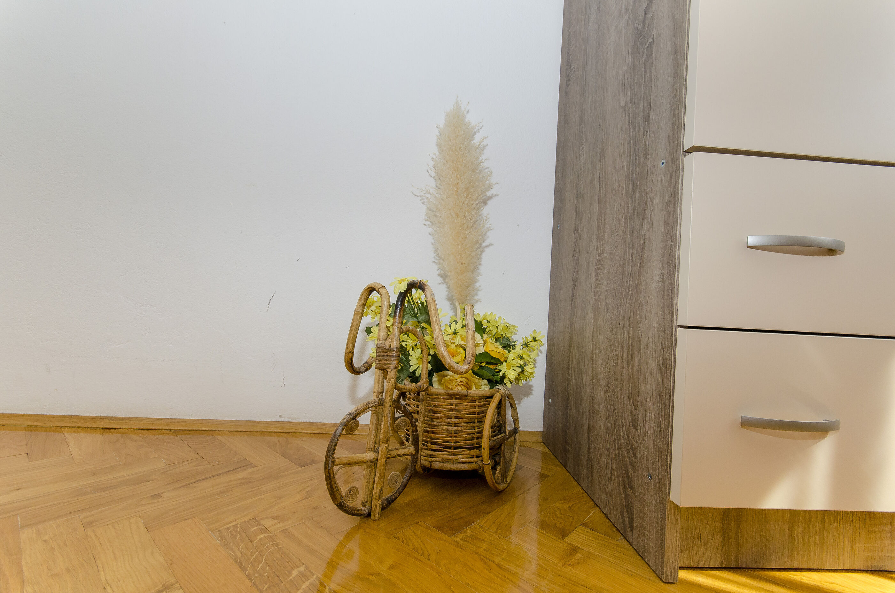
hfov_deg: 100.5
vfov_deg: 77.1
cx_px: 448
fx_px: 372
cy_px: 296
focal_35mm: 15
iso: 500
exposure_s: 1/200
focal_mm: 10
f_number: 8
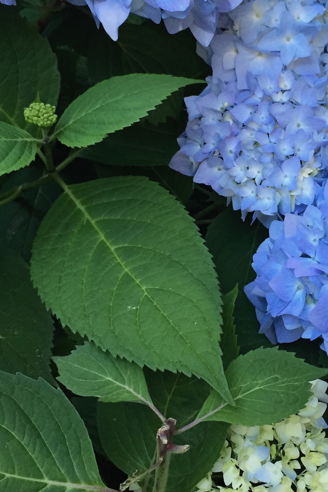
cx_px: 246
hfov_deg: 22.4
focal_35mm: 60
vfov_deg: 33.4
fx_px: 820
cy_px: 214
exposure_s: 1/30
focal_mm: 4.15
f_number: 2.2
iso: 50
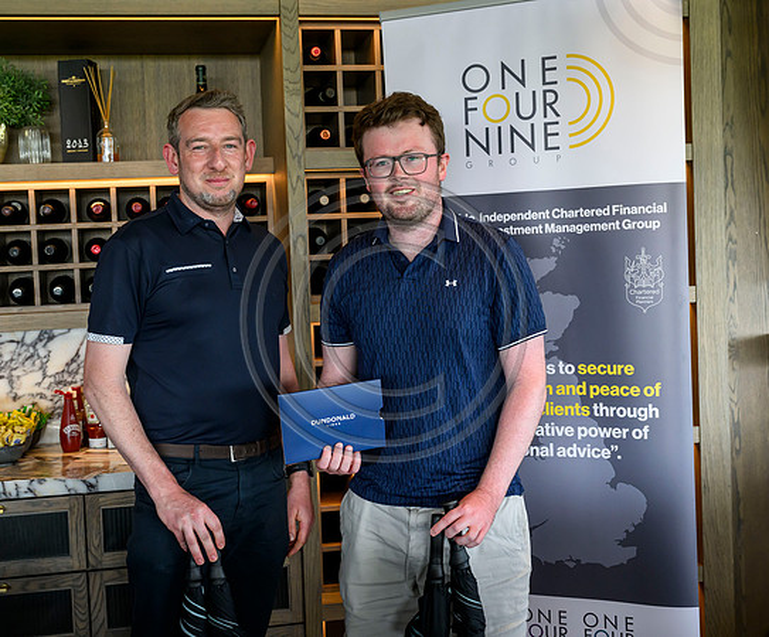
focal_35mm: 46
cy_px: 291
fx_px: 1067
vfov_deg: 33.2
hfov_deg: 39.6
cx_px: 381
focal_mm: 37
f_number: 4.5
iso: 2000
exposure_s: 1/320
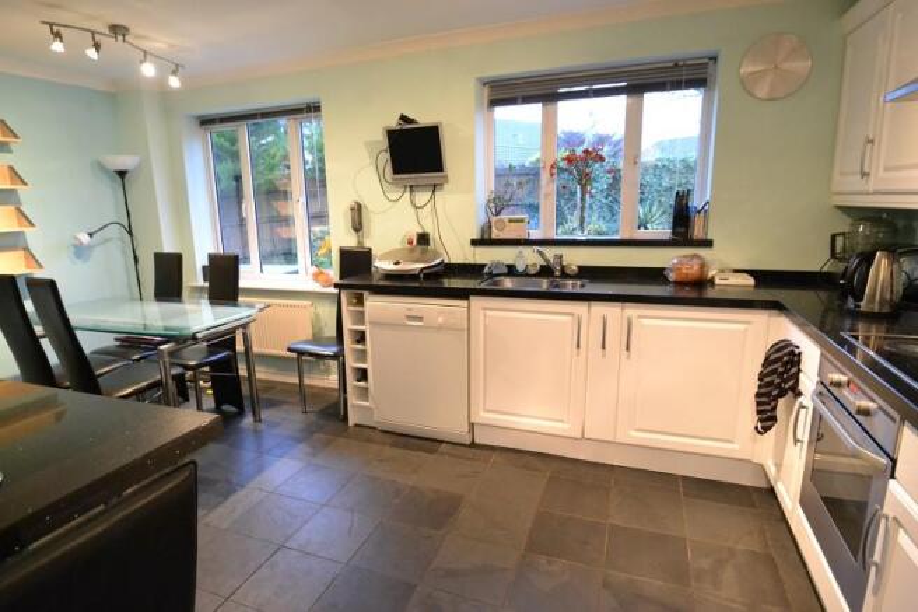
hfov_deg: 90.0
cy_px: 306
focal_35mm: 18
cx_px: 459
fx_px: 459
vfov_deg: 67.4
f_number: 3.8
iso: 3200
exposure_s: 1/30
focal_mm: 12
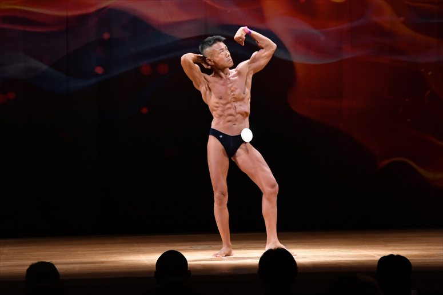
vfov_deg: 6.3
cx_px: 222
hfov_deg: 9.5
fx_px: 2669
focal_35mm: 217
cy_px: 148
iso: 4000
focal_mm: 145
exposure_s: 1/400
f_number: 5.6
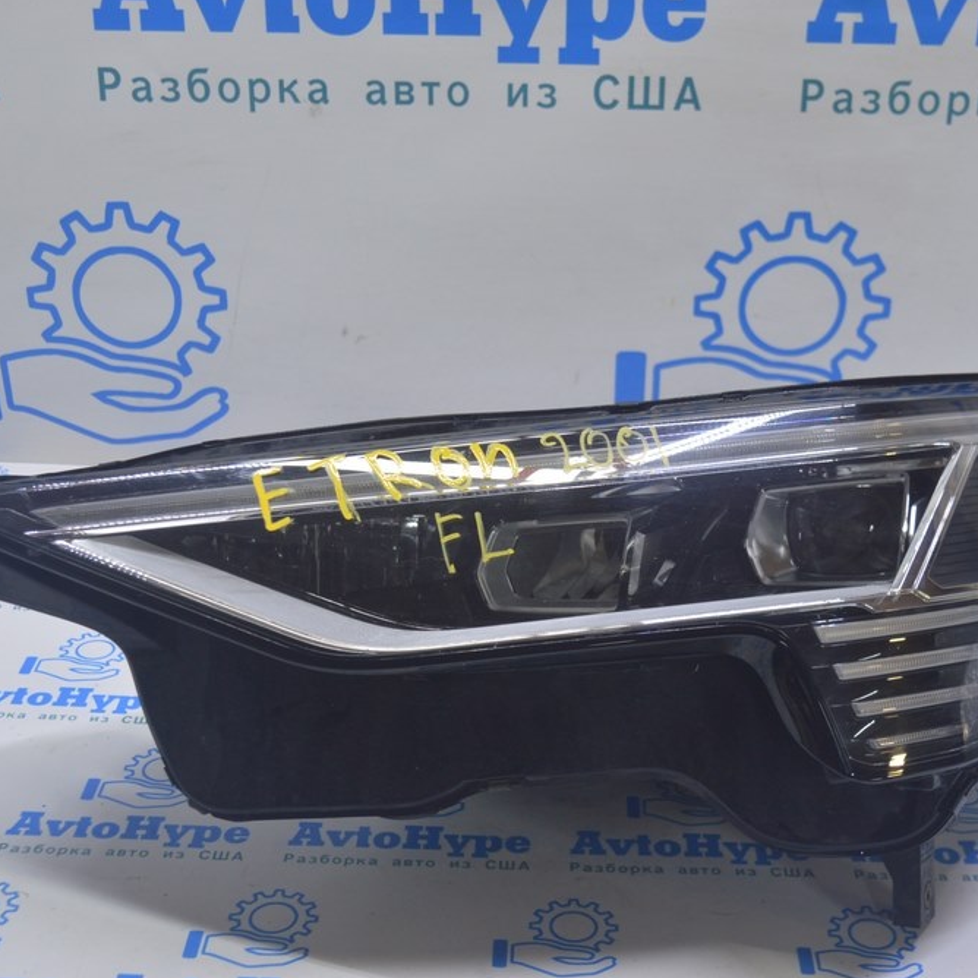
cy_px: 493
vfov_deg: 30.2
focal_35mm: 57
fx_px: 1811
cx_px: 556
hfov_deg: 30.2
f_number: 5.6
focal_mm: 29
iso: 400
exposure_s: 1/25
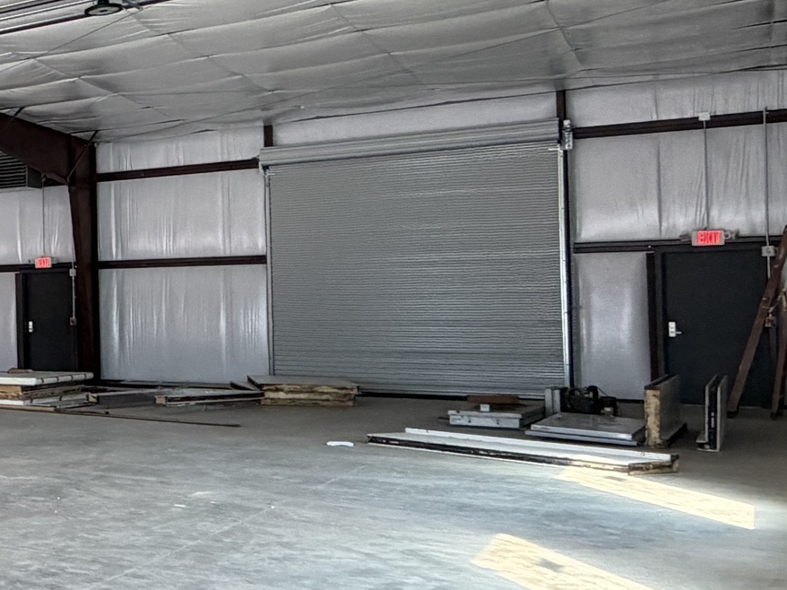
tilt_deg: +1.1
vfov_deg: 29.7
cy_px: 285
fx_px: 1114
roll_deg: +0.7
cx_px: -428
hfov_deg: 26.5
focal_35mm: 49
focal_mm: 2.22
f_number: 2.2
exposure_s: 1/121
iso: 200
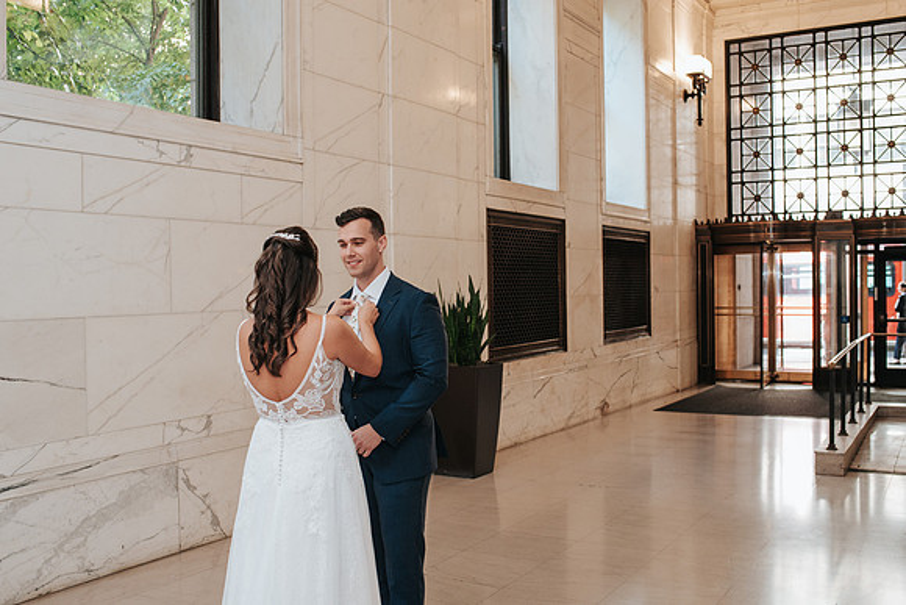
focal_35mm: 37
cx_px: 453
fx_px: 922
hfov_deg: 52.3
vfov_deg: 36.3
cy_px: 302
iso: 640
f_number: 4
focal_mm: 35
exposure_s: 1/125
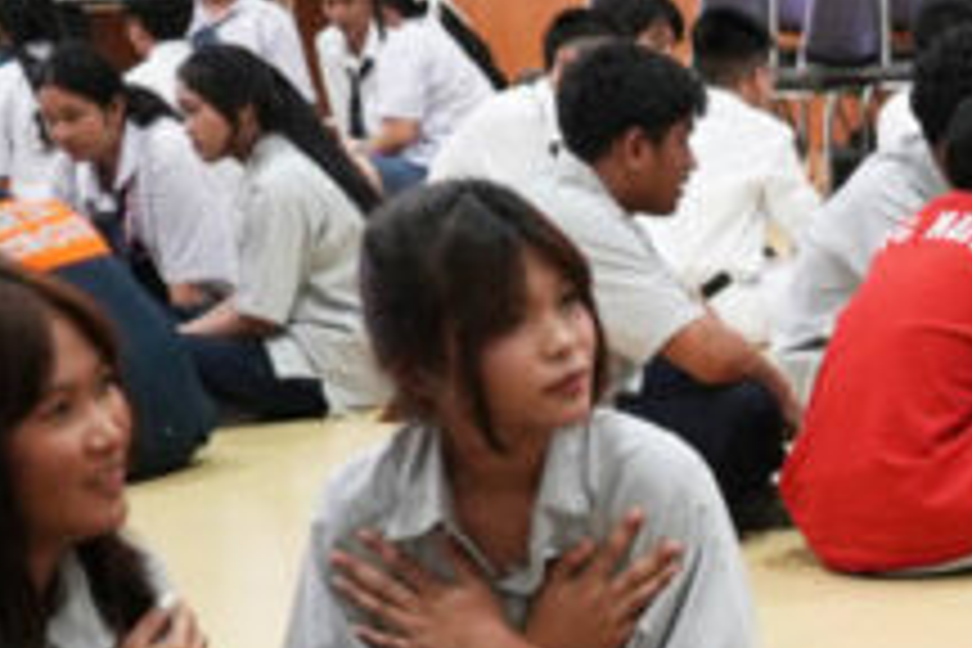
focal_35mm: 114
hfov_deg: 16.1
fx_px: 3078
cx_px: 1534
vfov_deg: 11.2
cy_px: 1138
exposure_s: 1/160
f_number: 2.8
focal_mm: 24
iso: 1600
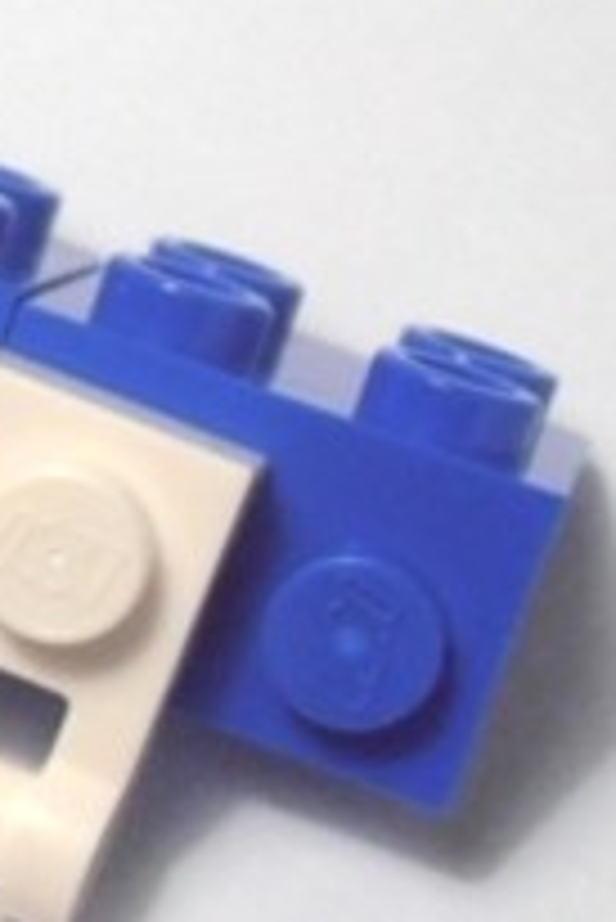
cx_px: -634
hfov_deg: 7.8
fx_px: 4330
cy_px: 376
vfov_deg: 12.1
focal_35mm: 169
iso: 80
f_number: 3.9
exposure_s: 1/125
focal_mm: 6.61
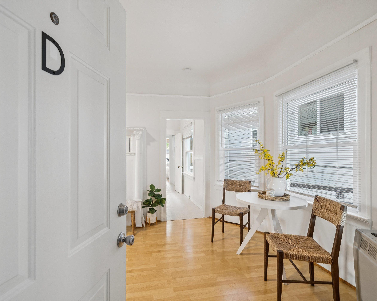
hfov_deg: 89.6
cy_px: 151
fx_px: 190
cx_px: 186
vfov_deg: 77.0
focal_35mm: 17
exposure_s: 1/3.33
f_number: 9
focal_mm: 15
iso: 400
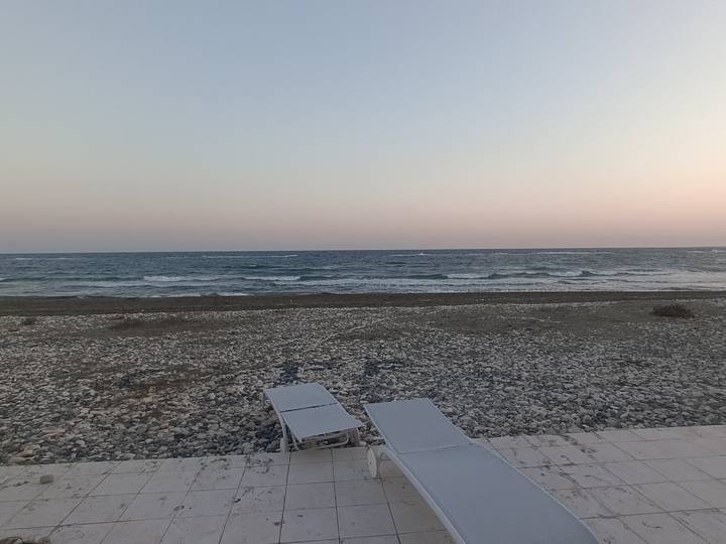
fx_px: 336
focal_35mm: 16
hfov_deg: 94.5
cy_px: 272
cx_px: 363
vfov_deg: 78.1
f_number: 2.2
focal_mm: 1.65
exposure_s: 1/100
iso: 64
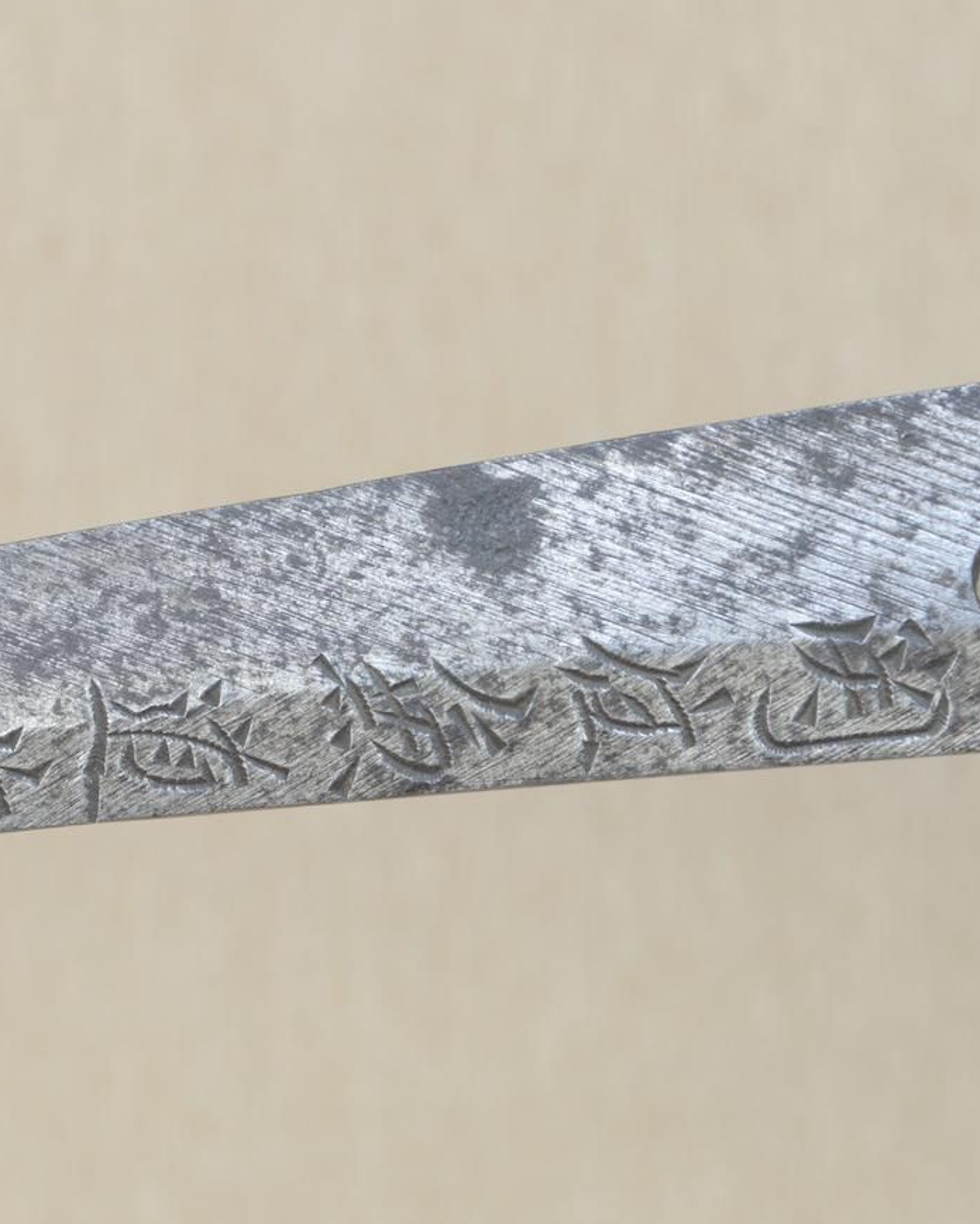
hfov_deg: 8.0
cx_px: 314
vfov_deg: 10.0
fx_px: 6985
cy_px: 601
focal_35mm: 193
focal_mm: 85
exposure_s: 1/2
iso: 400
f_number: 11
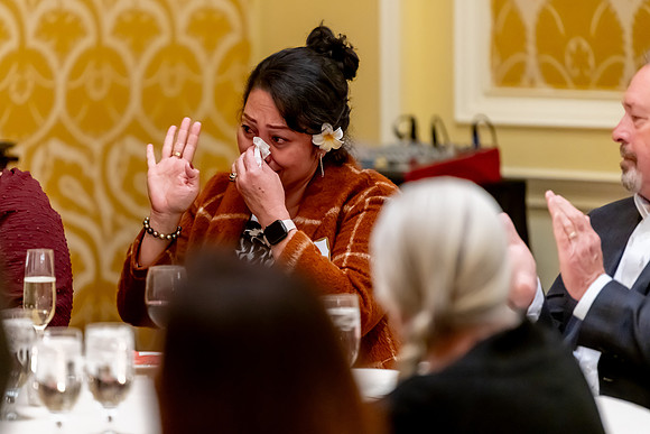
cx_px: 264
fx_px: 4356
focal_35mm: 241
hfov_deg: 8.5
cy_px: 230
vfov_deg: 5.7
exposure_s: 1/160
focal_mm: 200
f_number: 2.8
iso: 6400
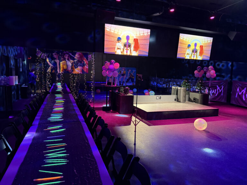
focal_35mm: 24
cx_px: 124
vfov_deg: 56.8
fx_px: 171
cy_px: 92
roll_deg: -1.6
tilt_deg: -5.8
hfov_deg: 71.6
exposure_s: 1/40
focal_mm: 6.76
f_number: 1.78
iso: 800
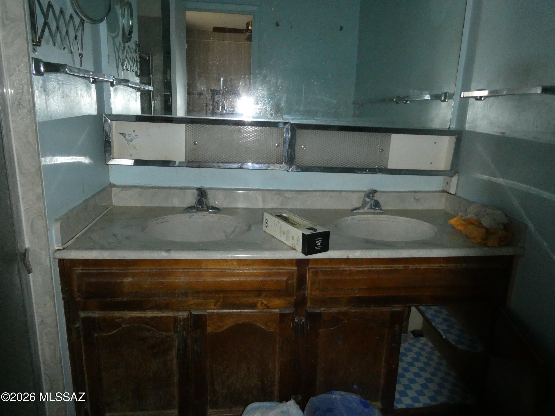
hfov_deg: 71.6
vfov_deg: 56.8
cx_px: 278
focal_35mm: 24
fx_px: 385
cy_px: 208
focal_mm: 4.3
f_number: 3.3
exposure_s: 1/60
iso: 800
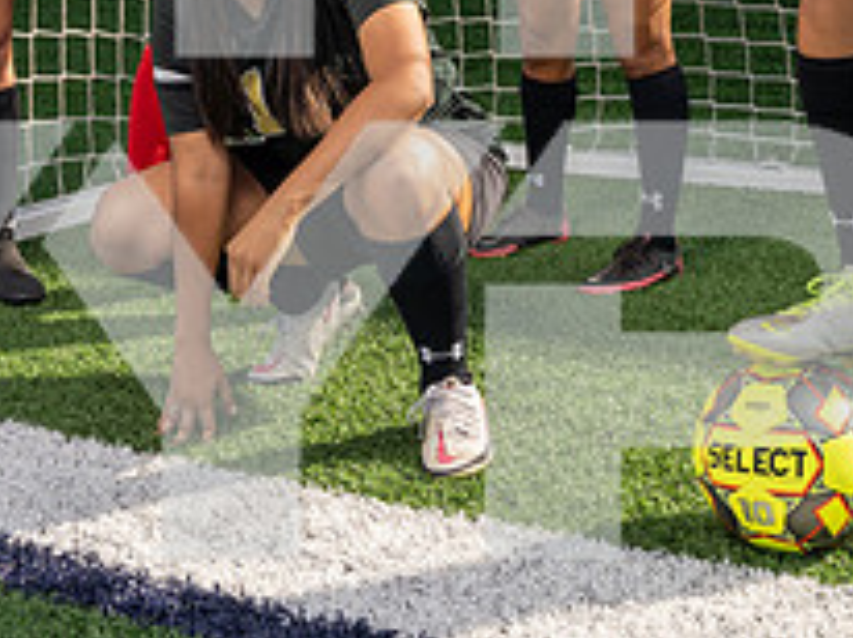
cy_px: -160
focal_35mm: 65
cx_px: 418
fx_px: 1600
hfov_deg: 29.9
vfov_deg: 20.8
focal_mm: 24
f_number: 10
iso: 320
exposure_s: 1/250
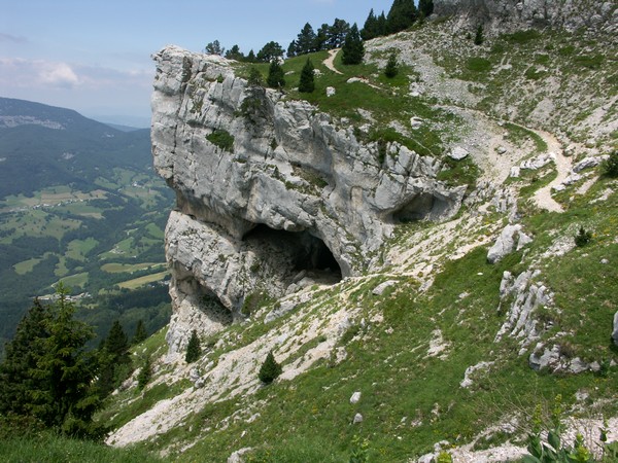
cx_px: 309
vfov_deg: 45.4
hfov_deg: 58.4
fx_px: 553
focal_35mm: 31
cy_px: 232
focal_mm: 8
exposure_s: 1/320
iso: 64
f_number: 7.1
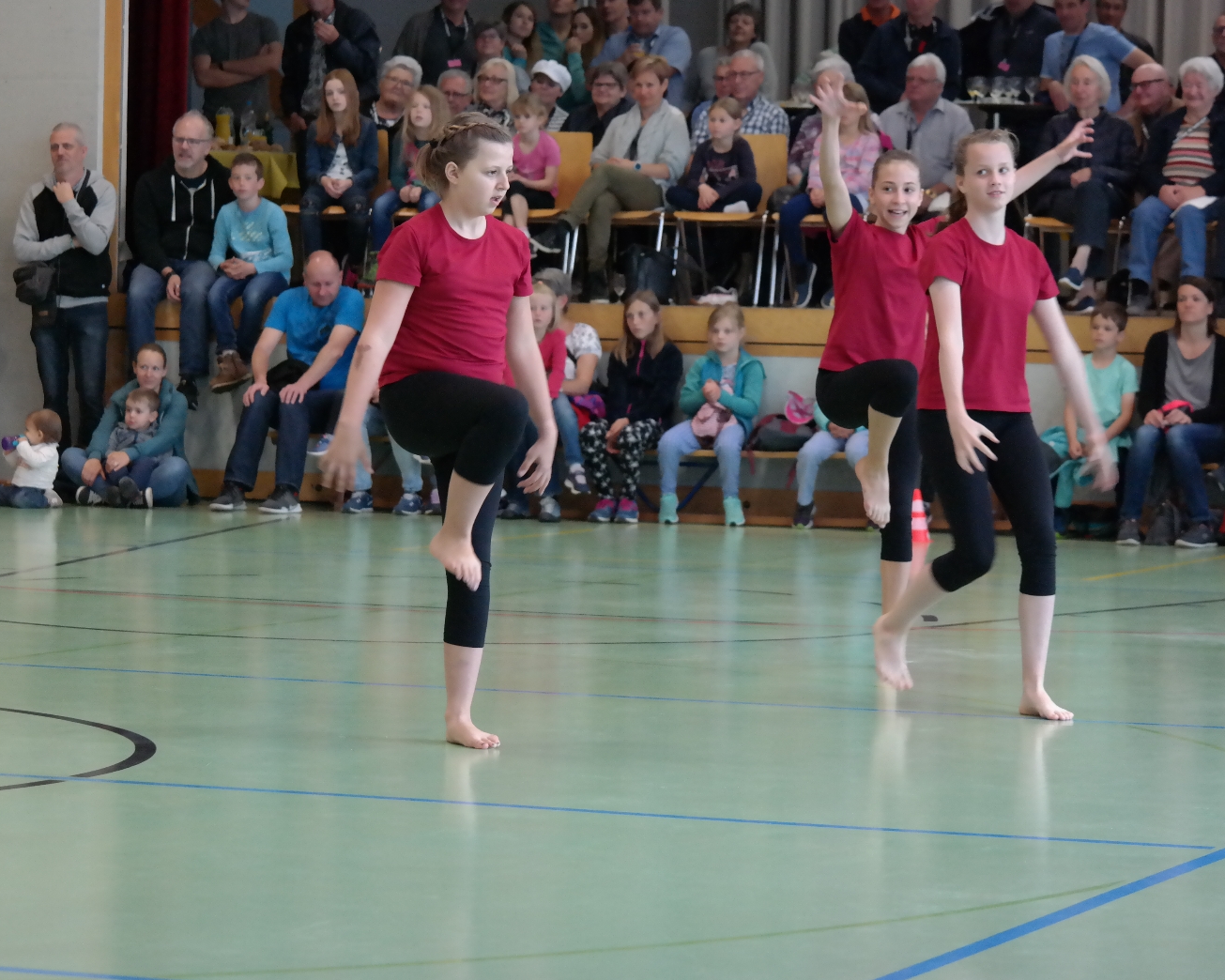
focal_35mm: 145
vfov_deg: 10.7
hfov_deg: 13.3
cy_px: 487
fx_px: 5257
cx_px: 577
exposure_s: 1/100
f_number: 4.5
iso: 3200
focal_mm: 82
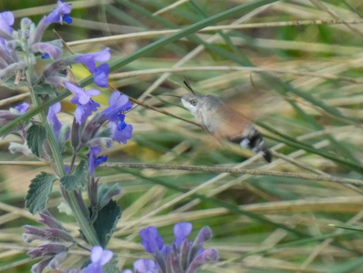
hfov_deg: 4.4
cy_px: 136
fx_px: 4762
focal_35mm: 454
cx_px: 182
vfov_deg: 3.3
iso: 500
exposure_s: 1/100
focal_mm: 81.4
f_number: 5.6
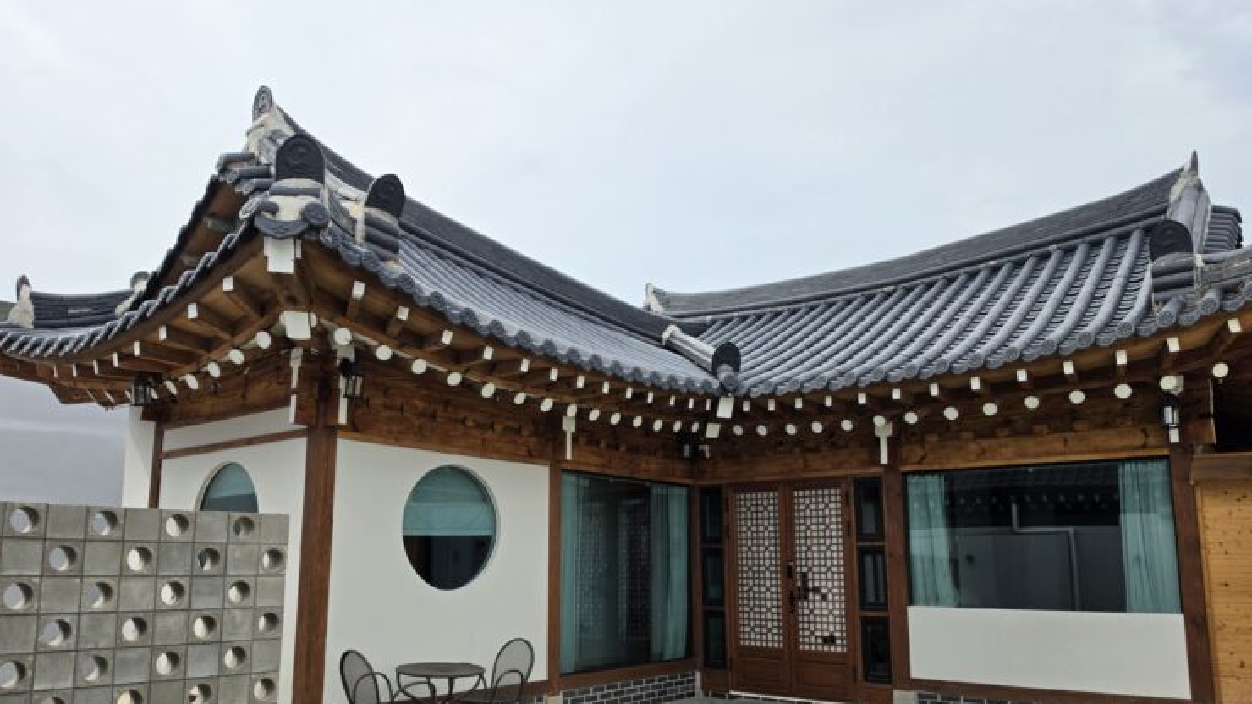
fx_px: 863
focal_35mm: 26
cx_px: 629
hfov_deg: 71.9
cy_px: 442
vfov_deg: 44.0
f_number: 1.4
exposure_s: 1/7939
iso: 64
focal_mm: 6.5
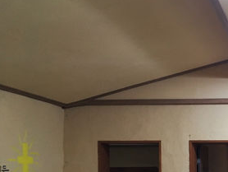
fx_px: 481
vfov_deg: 19.4
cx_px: 286
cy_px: 186
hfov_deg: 23.8
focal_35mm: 73
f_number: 2.2
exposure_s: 1/30
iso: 80
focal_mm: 4.15
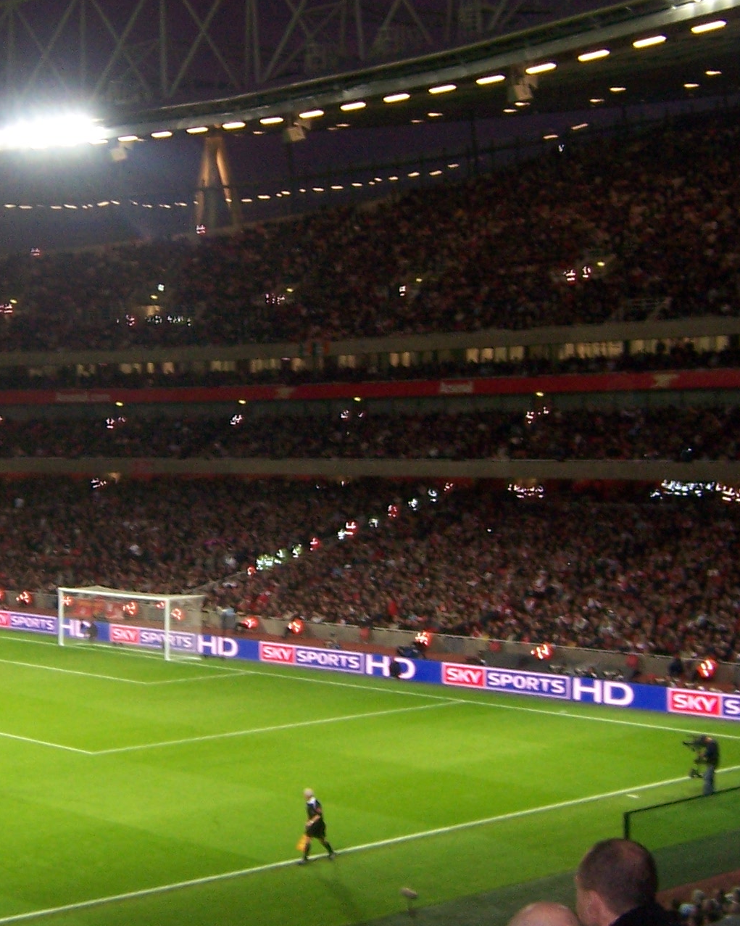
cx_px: 154
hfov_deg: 23.2
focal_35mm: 65
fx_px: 1780
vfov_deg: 29.1
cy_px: 408
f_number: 2.8
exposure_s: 1/60
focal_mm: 5.5
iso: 140
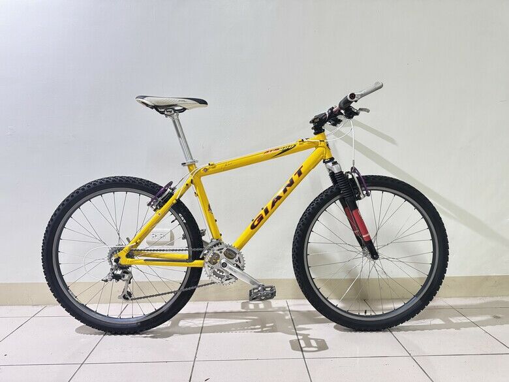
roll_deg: +0.2
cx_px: 254
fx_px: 353
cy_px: 191
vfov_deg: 56.8
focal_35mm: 24
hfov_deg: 71.6
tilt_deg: -6.3
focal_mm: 6.76
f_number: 1.78
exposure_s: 1/60
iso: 640
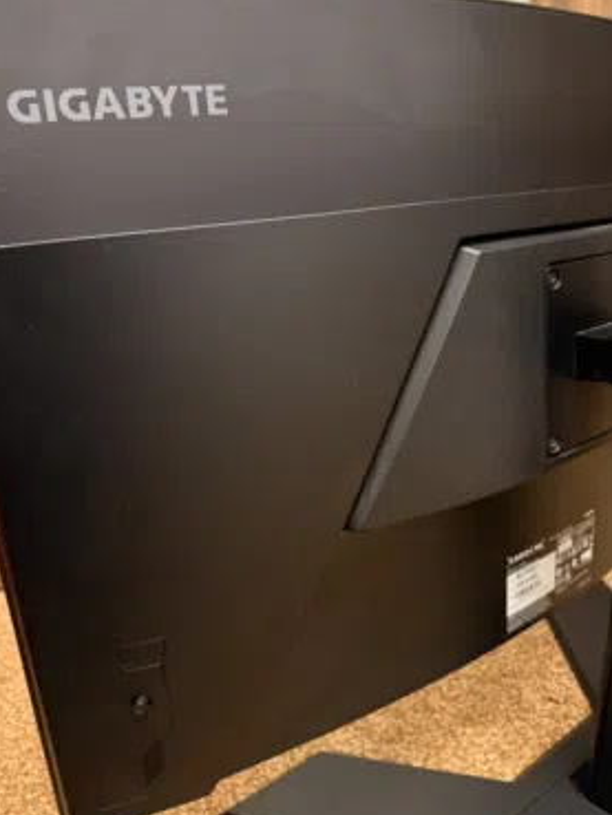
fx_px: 613
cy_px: 387
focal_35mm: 26
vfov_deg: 67.2
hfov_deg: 53.0
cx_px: 285
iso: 1600
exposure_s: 1/30
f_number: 1.78
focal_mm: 6.76
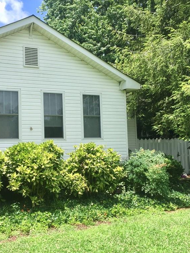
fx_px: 285
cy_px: 126
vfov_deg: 47.9
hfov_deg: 36.5
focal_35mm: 39
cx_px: 66
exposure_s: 1/1199
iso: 32
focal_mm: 4.15
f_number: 2.2
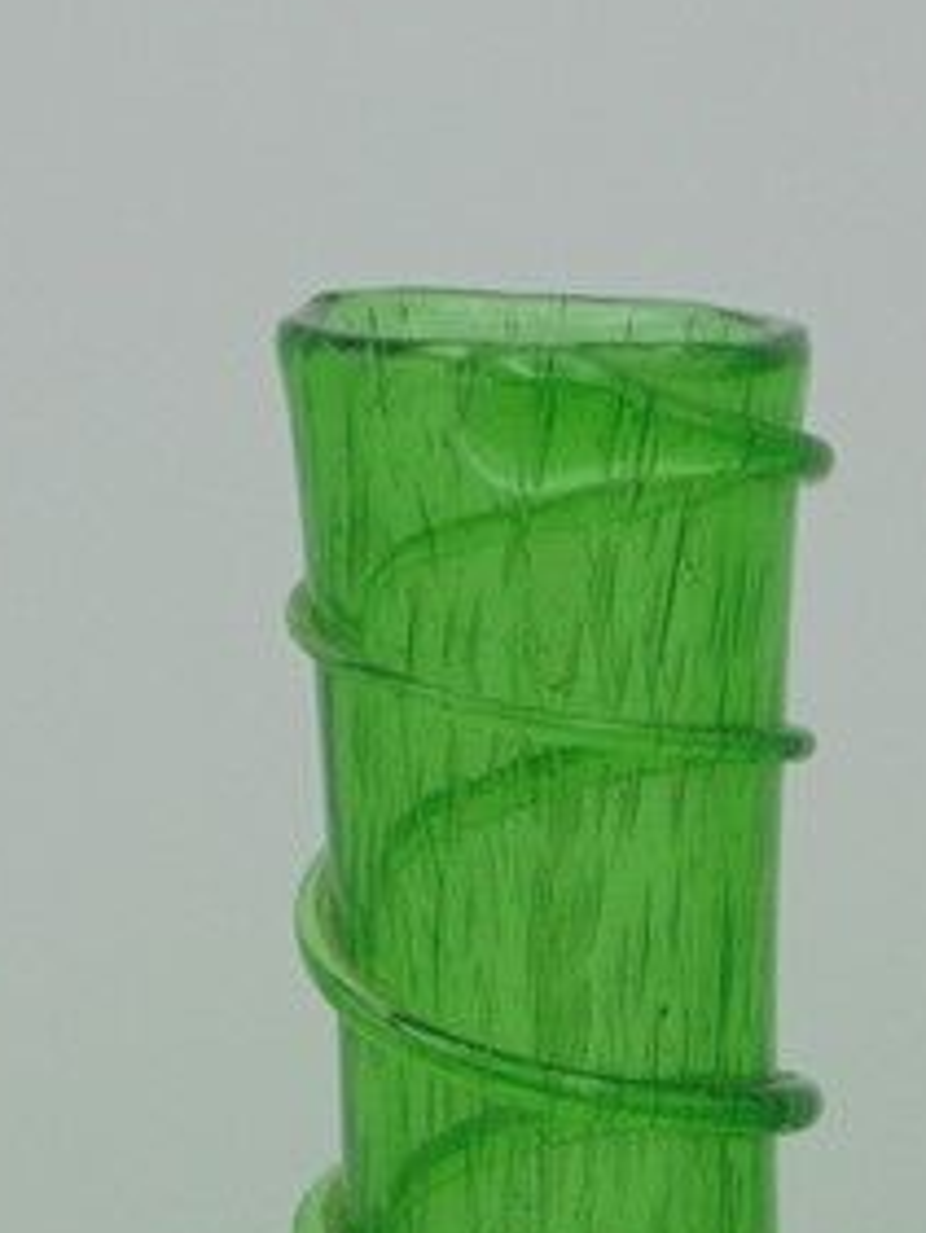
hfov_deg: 13.6
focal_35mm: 109
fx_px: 3885
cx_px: 647
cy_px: 1931
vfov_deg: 16.2
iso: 100
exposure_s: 1/100
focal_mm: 6.1
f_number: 4
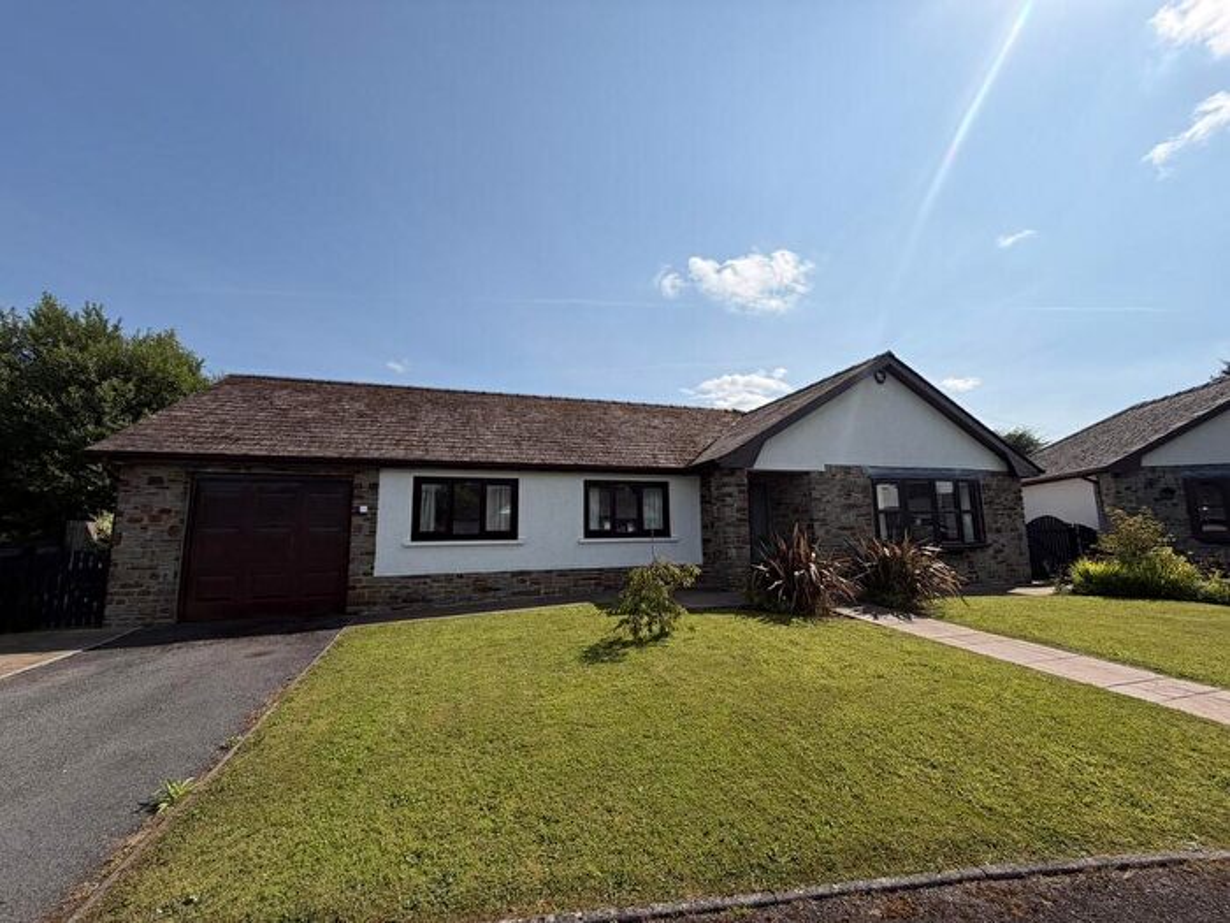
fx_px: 497
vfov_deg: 85.7
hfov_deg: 102.1
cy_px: 462
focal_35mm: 14
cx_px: 615
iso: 20
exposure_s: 1/1339
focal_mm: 2.22
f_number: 2.2
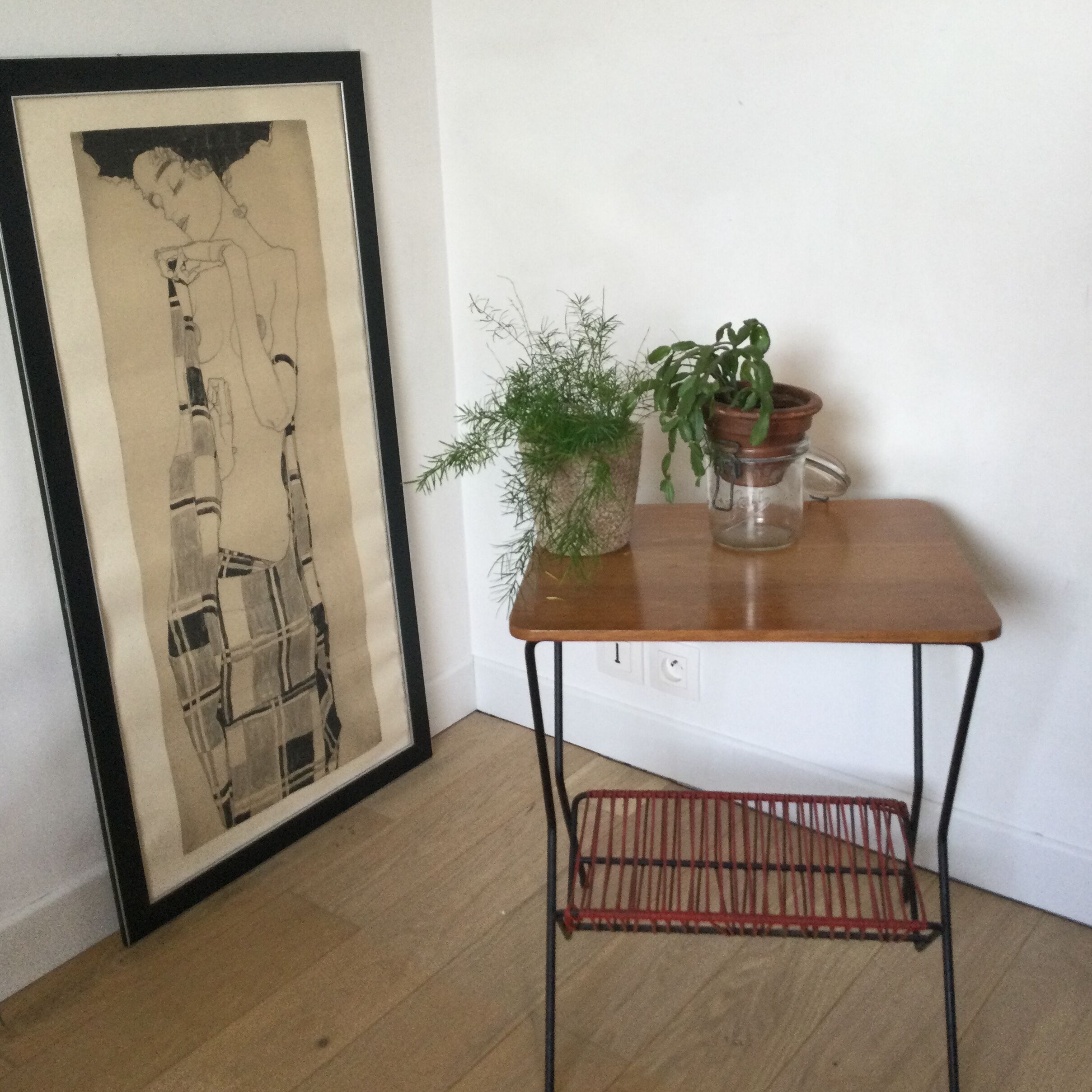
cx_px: 545
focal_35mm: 37
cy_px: 490
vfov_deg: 44.9
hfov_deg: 44.9
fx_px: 1321
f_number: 2.4
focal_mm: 3.3
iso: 50
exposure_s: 1/33
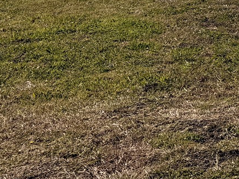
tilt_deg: -8.2
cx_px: 370
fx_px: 787
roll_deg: -0.4
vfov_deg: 11.7
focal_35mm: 114
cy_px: -174
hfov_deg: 15.7
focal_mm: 6.76
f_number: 1.78
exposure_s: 1/9091
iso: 80
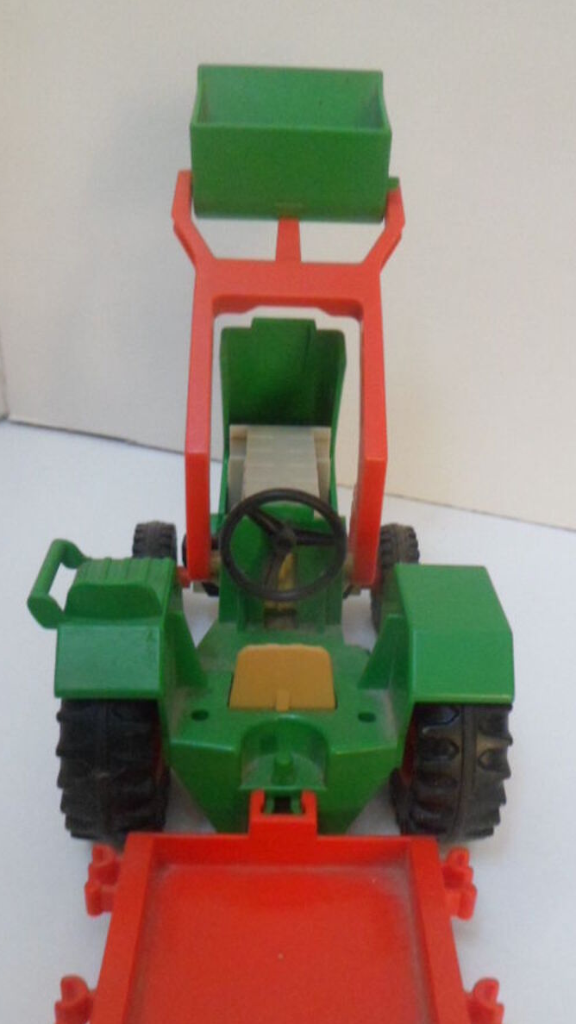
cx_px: 304
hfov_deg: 35.6
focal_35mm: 33
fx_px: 896
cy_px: 560
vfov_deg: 59.4
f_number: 3.3
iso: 400
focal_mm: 4.9
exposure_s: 1/20
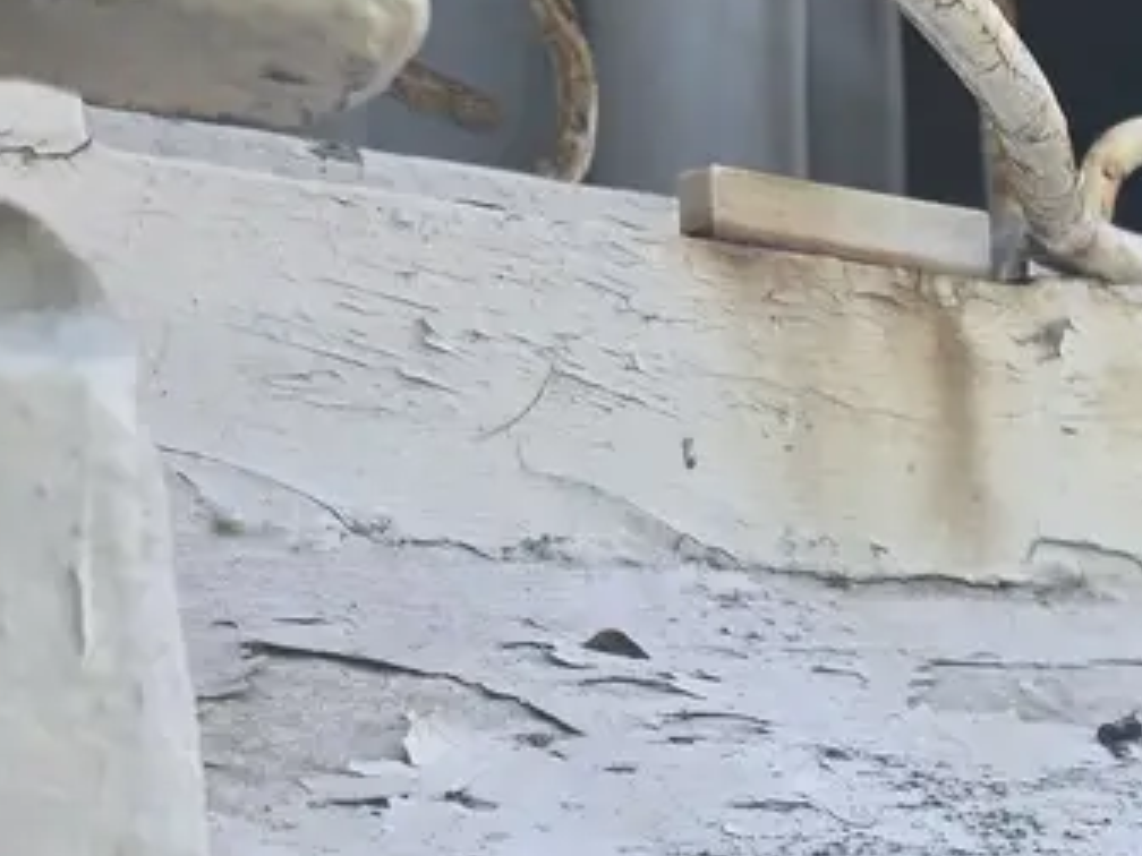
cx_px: 1980
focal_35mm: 82
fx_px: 2705
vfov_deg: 16.3
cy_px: 1325
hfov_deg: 19.0
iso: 20
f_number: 1.7
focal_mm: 6.3
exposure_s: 1/180
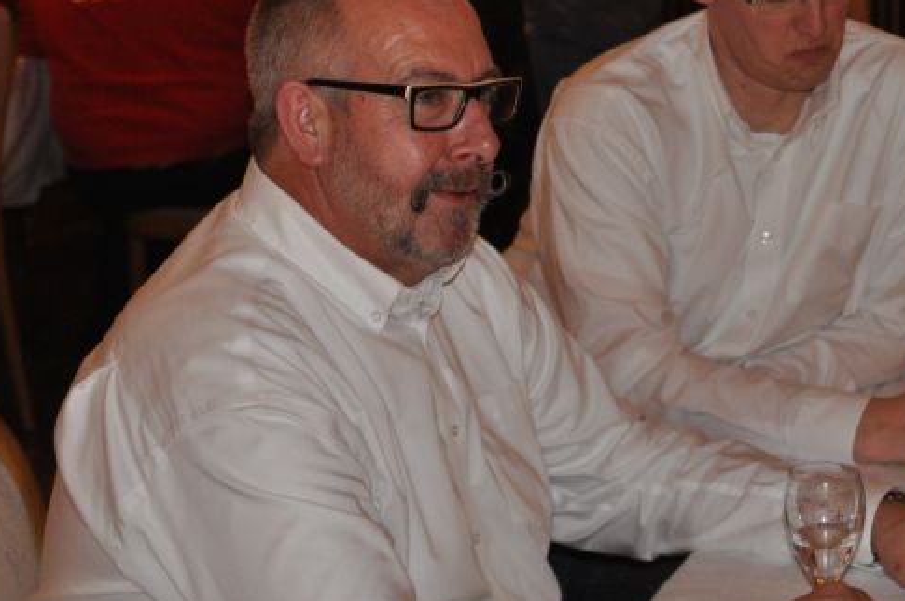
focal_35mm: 104
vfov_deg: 13.1
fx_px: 2611
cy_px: 253
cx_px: 601
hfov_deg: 19.6
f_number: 4.8
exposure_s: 1/60
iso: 800
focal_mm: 42
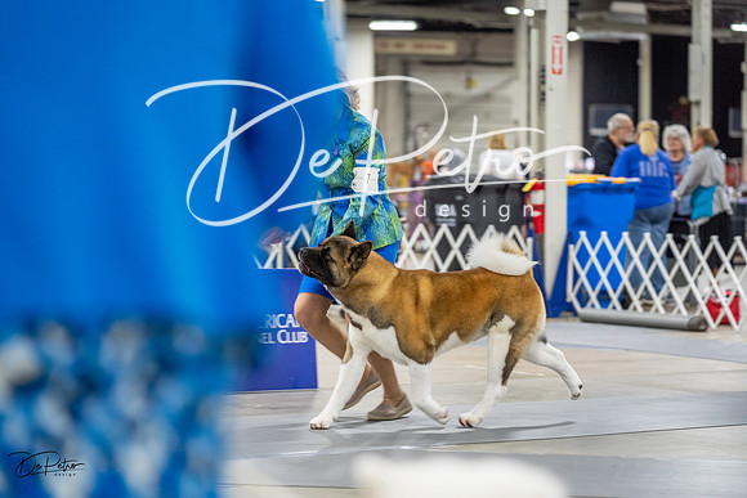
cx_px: 374
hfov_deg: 18.4
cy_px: 249
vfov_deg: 12.3
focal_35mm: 111
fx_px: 2304
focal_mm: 111
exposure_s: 1/160
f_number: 2.8
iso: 2500
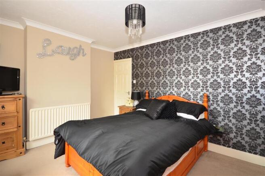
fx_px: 127
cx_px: 132
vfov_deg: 69.6
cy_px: 88
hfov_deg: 92.5
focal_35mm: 17
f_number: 5.6
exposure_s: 1/4
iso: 400
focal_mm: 11.5
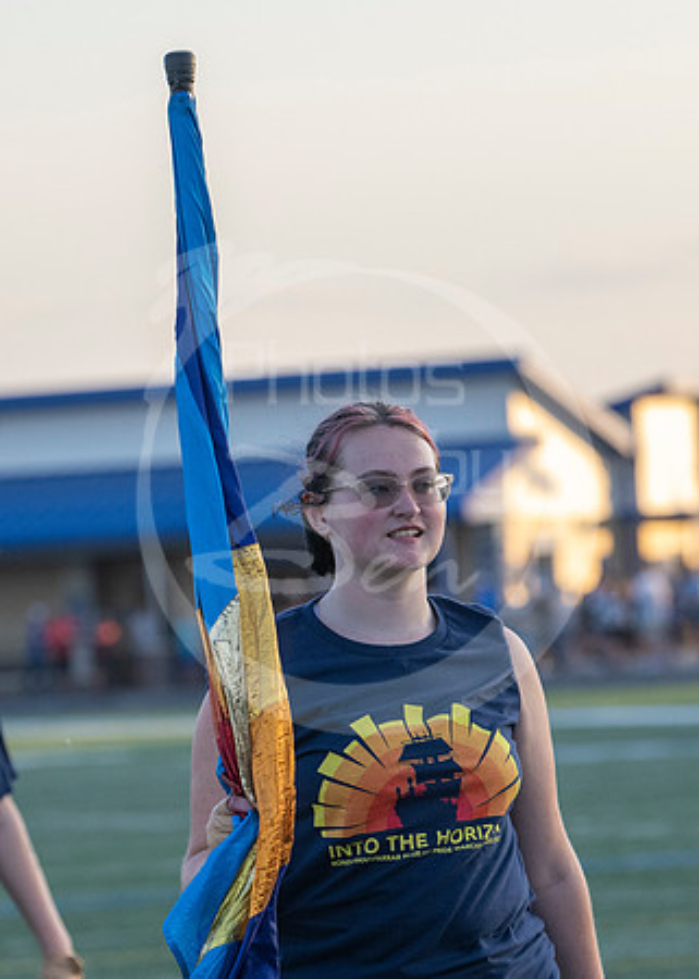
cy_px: 568
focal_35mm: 262
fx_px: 7281
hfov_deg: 5.5
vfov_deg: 7.7
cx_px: 375
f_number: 4
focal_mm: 122
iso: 800
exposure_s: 1/1000
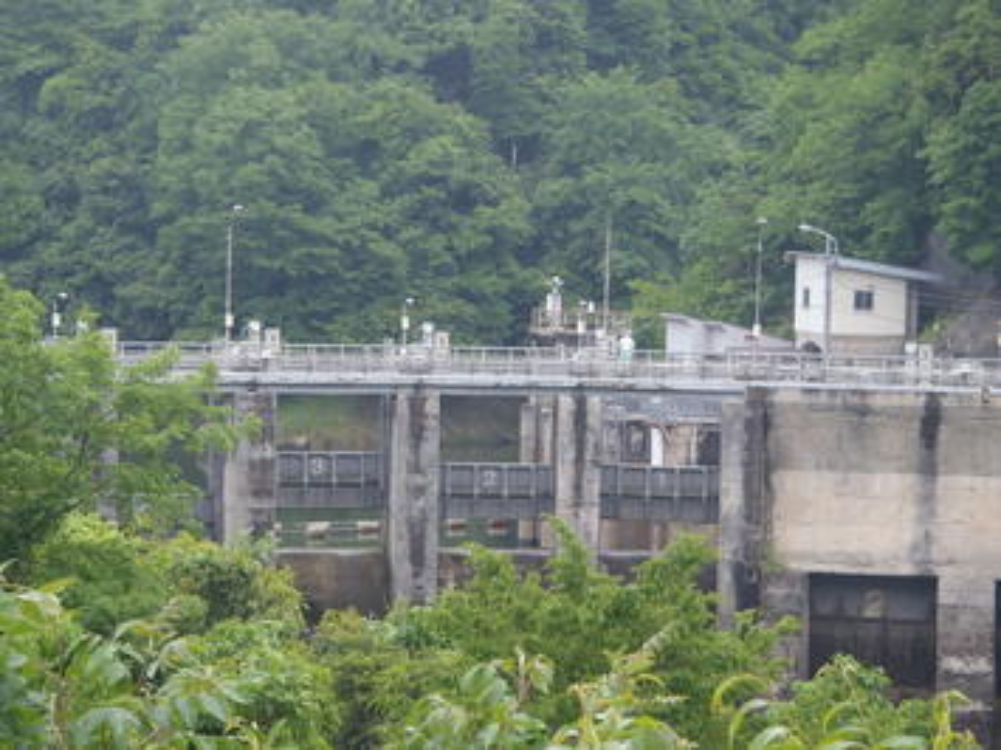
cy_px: 375
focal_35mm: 118
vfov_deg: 12.5
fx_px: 3411
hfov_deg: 16.7
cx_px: 500
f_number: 5.5
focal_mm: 21.22
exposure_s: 1/125
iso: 100
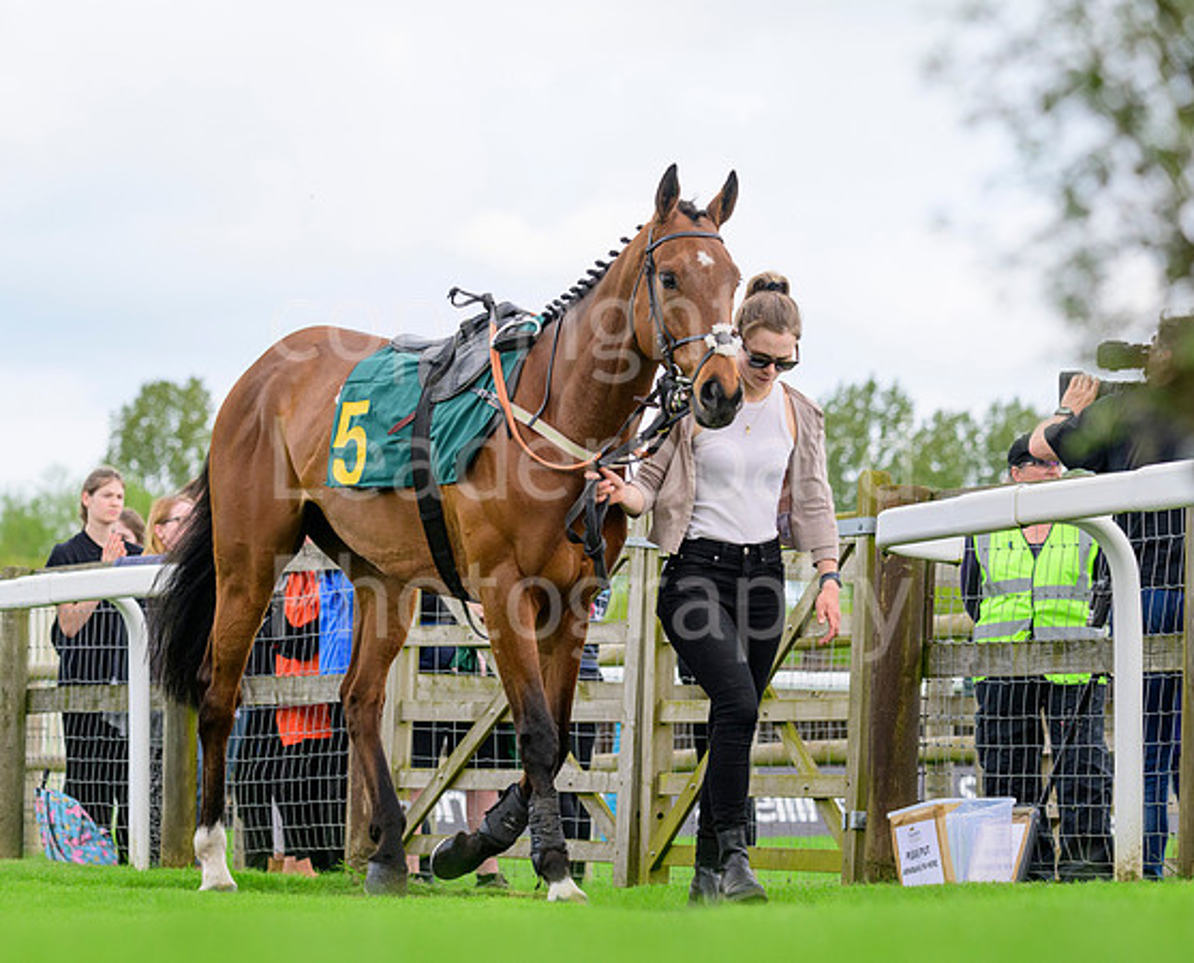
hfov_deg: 9.7
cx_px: 407
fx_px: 6997
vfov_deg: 7.9
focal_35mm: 197
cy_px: 525
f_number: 6.3
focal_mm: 160
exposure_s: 1/1250
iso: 800
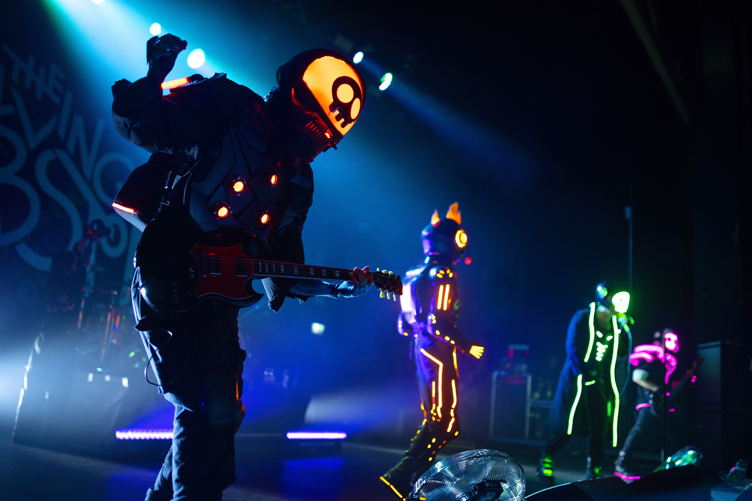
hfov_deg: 54.4
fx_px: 731
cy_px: 250
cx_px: 376
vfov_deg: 37.9
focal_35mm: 35
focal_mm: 35
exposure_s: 1/640
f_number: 1.4
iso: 1000
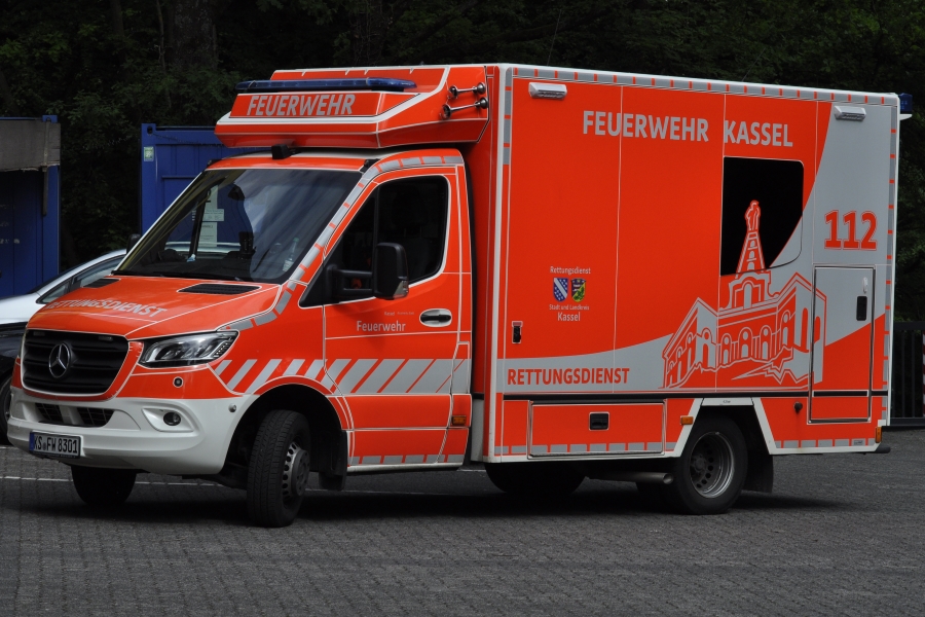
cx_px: 462
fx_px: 2698
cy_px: 308
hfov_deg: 19.5
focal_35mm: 105
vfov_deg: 13.0
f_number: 9
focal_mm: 70
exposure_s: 1/1250
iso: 500
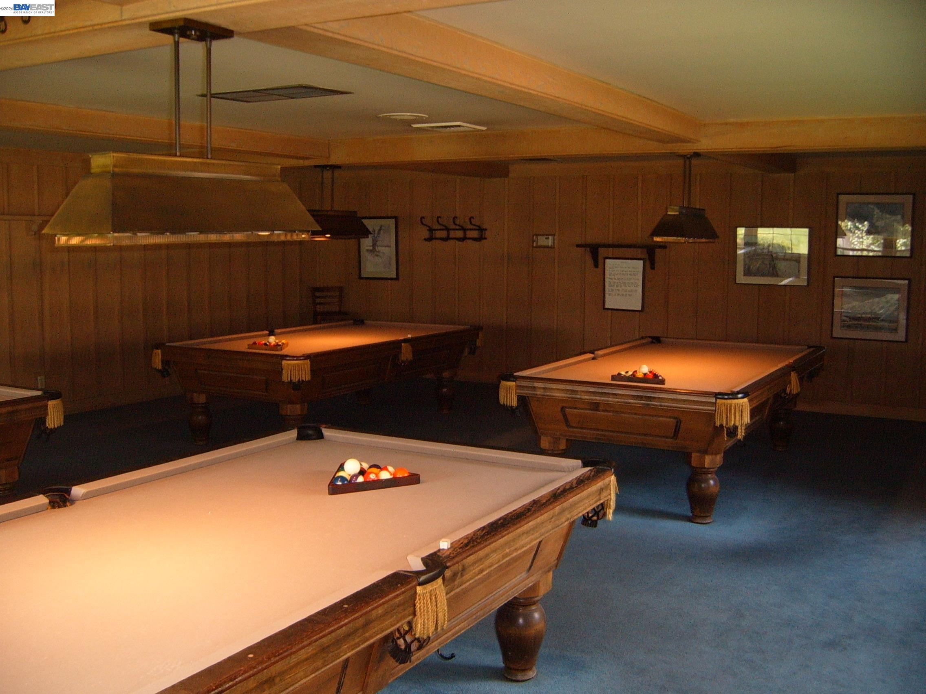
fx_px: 990
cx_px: 463
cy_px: 347
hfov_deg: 50.1
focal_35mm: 37
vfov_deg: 38.7
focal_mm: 6.2
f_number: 2.9
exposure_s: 1/30
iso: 141
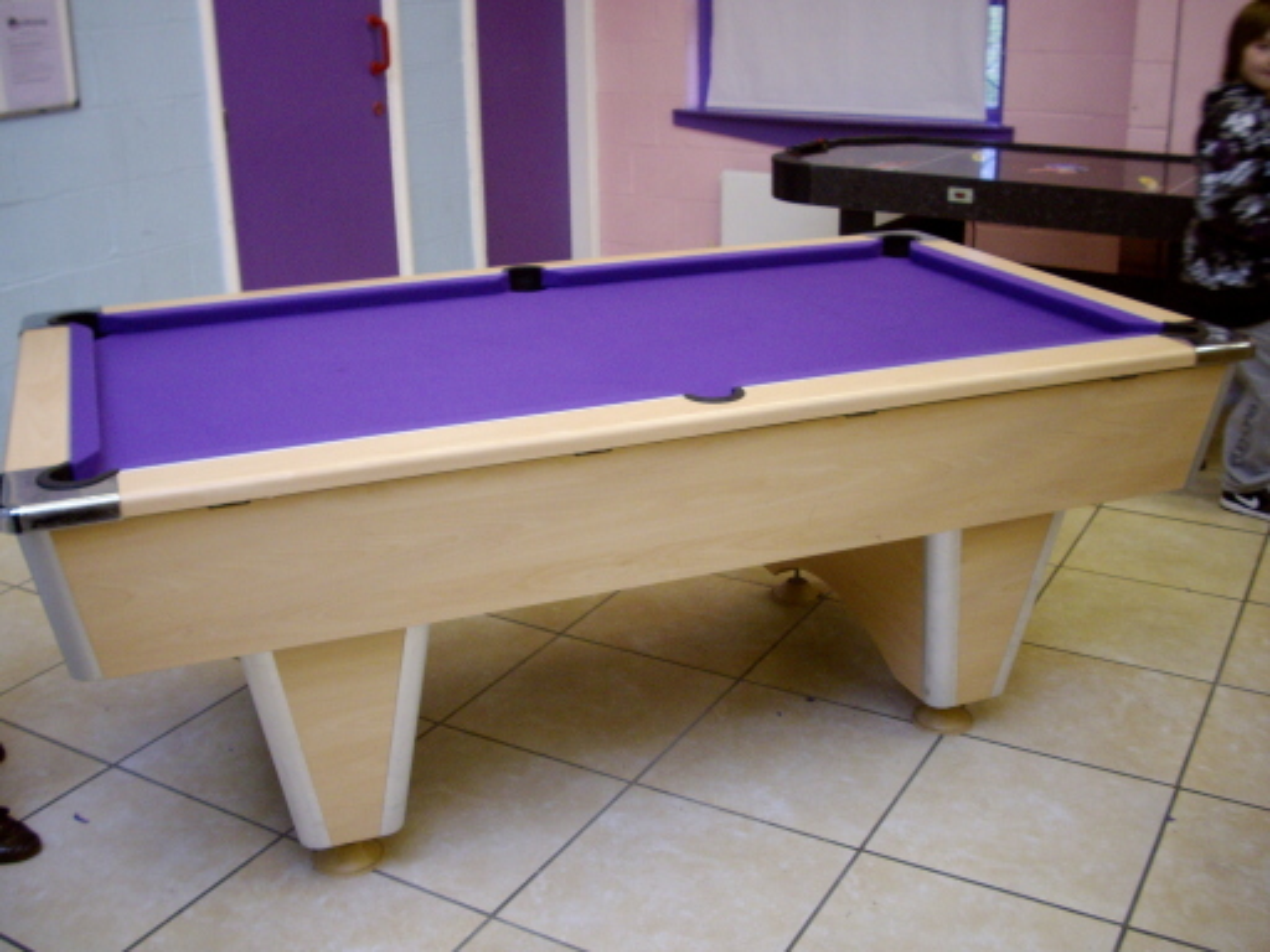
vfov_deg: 38.7
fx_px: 1357
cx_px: 635
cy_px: 476
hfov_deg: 50.1
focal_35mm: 37
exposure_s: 1/50
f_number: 2.8
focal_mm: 6.2
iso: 174
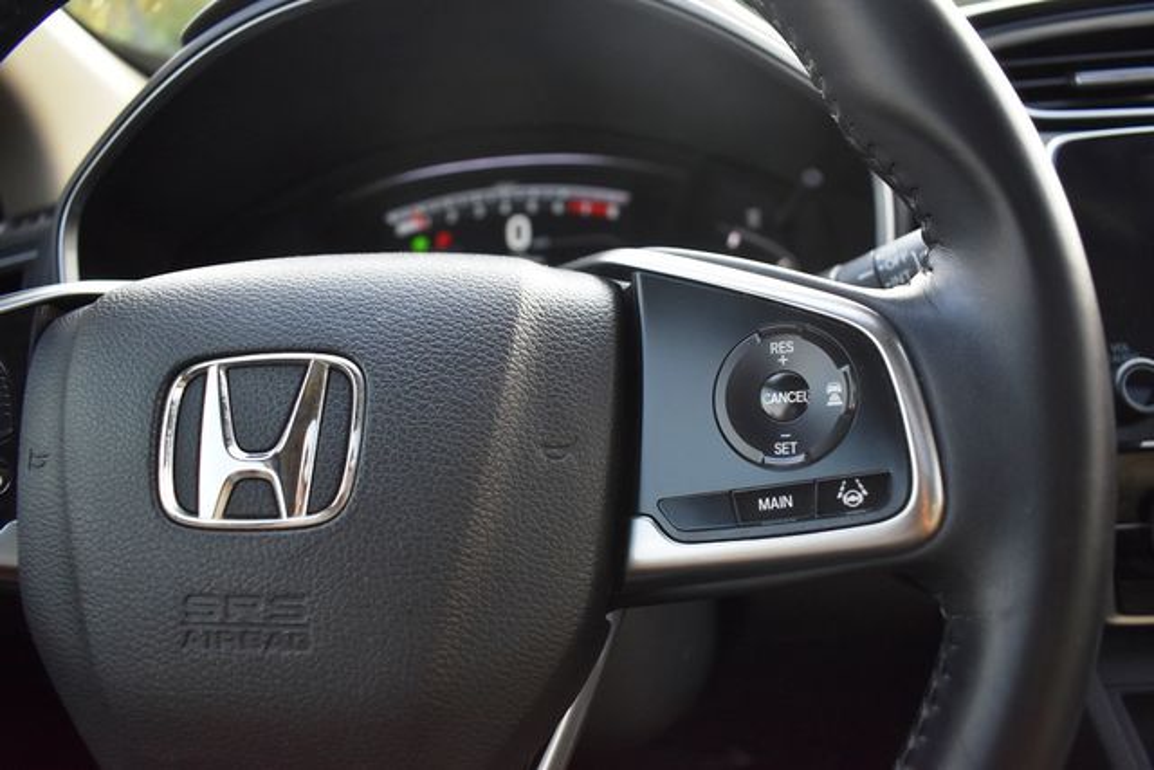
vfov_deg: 48.0
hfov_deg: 67.4
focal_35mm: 27
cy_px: 385
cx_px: 577
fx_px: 866
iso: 800
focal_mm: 18
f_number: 3.5
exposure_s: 1/250
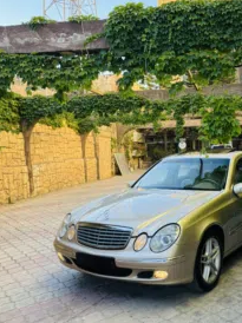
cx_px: 174
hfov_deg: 37.0
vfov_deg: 49.0
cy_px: 174
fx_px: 355
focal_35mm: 38
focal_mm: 5.96
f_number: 1.6
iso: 50
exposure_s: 1/298
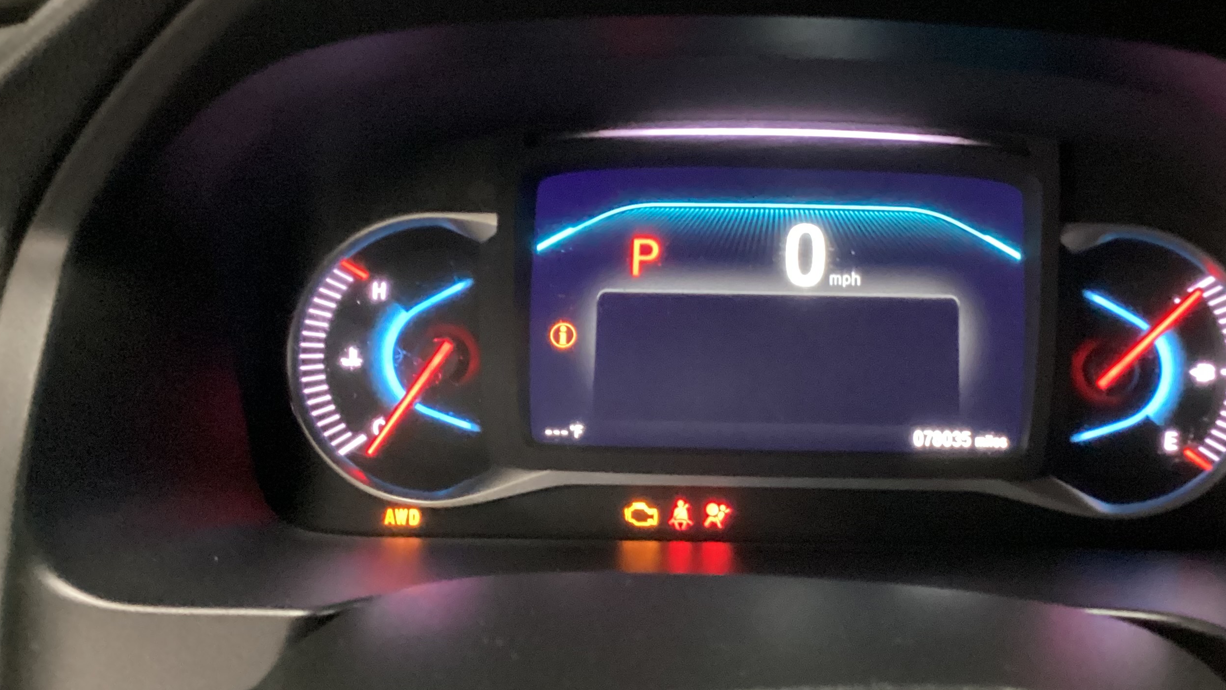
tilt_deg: -27.6
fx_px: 1430
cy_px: 336
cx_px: 792
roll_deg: -2.5
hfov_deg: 45.9
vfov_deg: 27.1
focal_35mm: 44
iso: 800
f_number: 2.4
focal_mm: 3.3
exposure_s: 1/20
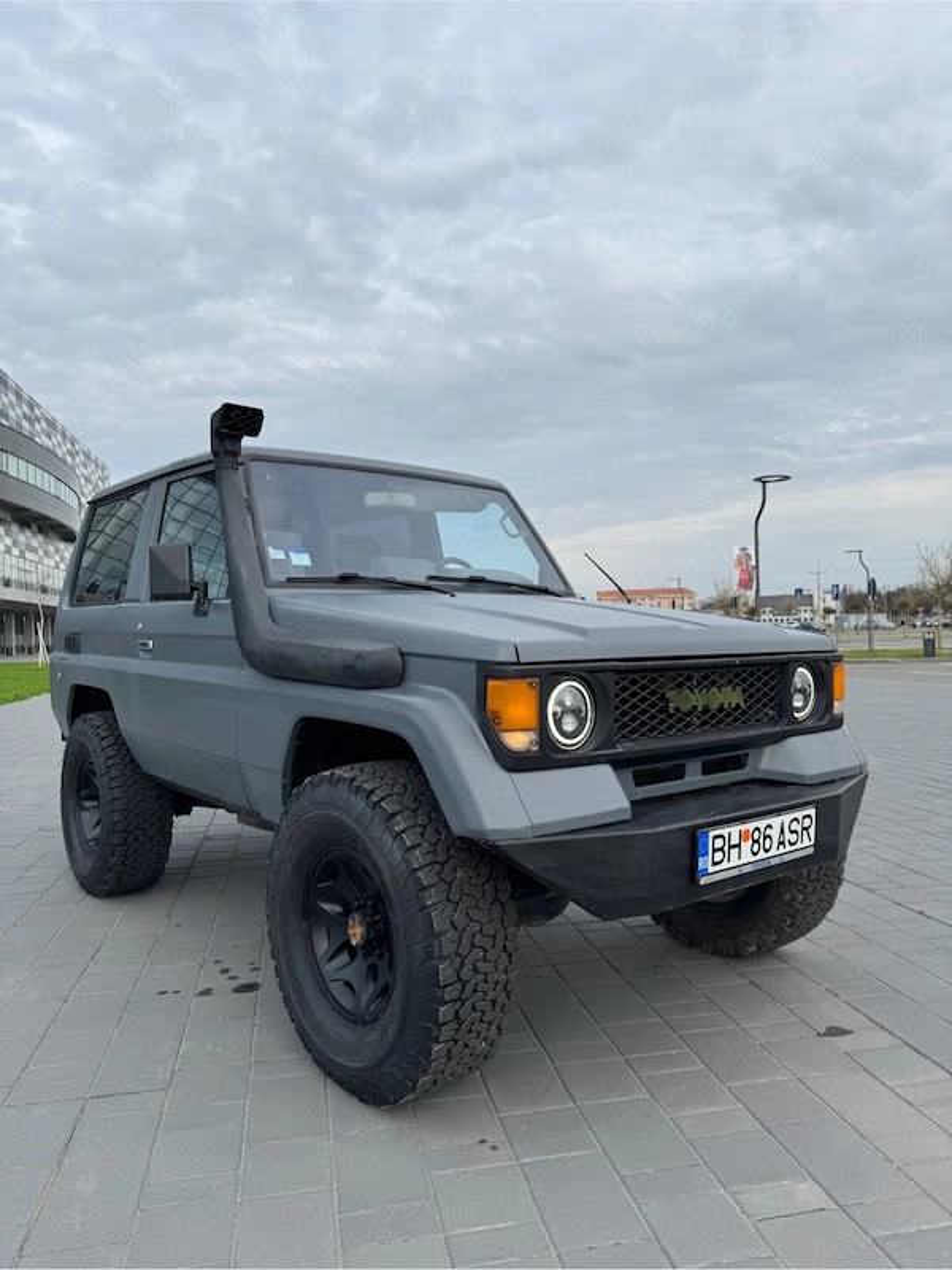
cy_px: 635
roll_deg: +1.1
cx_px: 476
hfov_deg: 56.8
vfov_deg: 71.6
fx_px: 880
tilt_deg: +1.1
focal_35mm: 24
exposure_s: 1/2174
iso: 80
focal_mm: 6.76
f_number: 1.78
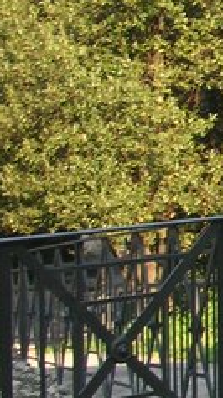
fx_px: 1695
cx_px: 758
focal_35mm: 161
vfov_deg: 13.4
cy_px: 171
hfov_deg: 6.6
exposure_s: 1/130
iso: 50
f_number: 3
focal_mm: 5.8
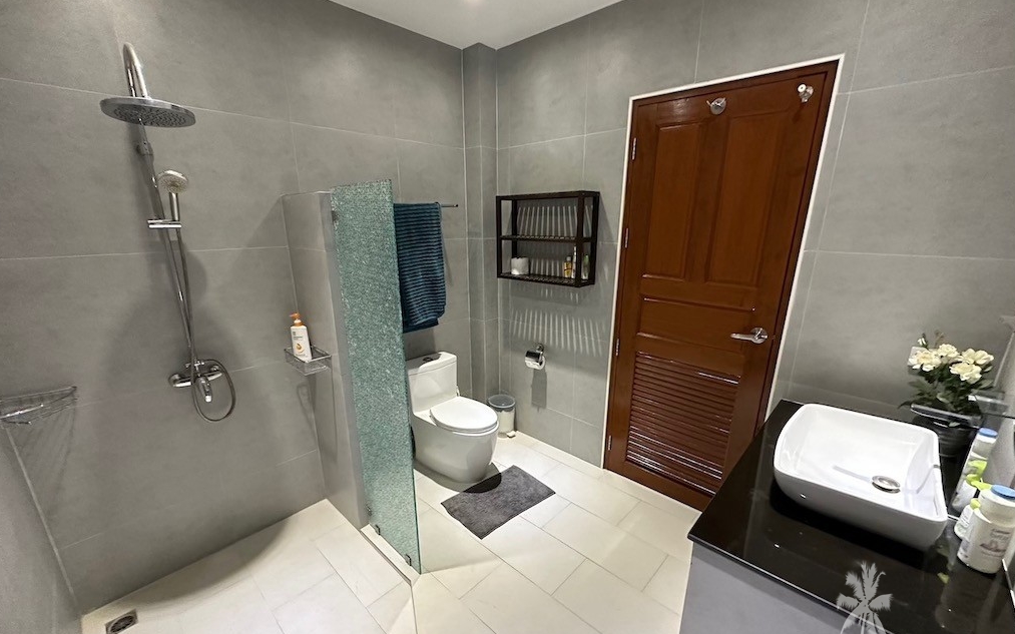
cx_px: 508
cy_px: 341
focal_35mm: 15
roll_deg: +0.0
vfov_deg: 74.7
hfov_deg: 101.5
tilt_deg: -17.0
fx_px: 415
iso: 800
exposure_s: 1/50
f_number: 2.2
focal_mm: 2.22
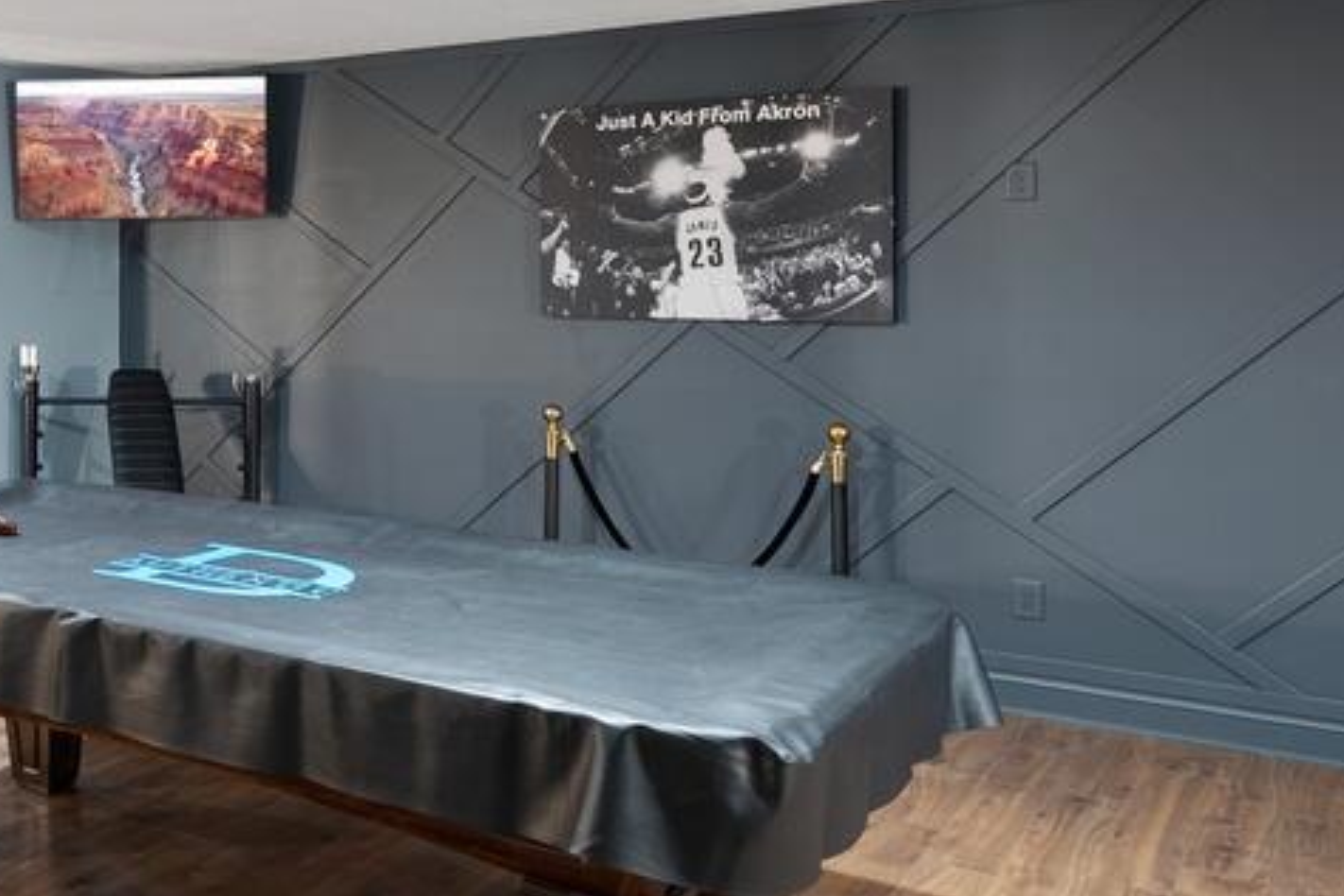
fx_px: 1419
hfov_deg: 42.5
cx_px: -48
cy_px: 233
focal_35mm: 38
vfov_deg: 34.4
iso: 200
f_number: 7.1
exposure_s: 6
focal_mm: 12
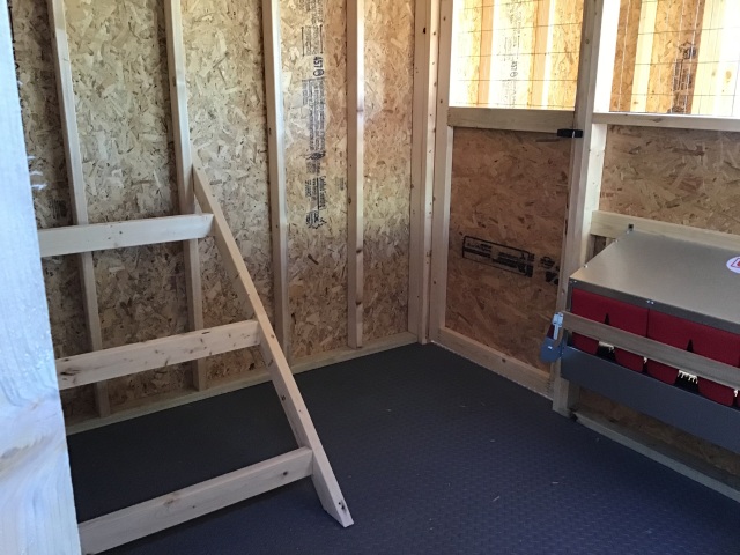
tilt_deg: -14.3
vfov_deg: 45.4
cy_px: 278
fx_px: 663
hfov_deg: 58.4
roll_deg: -0.9
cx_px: 370
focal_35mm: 31
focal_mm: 3.3
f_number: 2.4
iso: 160
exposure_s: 1/30
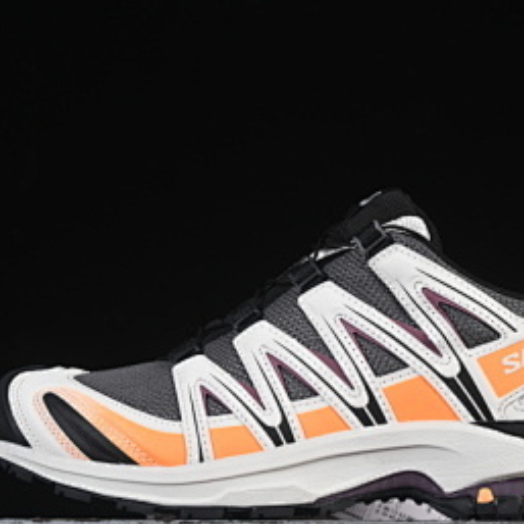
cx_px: 334
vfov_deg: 14.1
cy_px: 311
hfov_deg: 14.1
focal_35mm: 124
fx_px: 2124
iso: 160
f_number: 8
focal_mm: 50
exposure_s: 1/80
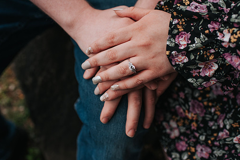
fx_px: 267
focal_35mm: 40
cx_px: 132
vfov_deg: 33.4
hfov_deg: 48.3
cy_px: 71
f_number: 3.2
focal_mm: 35
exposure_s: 1/800
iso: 1000
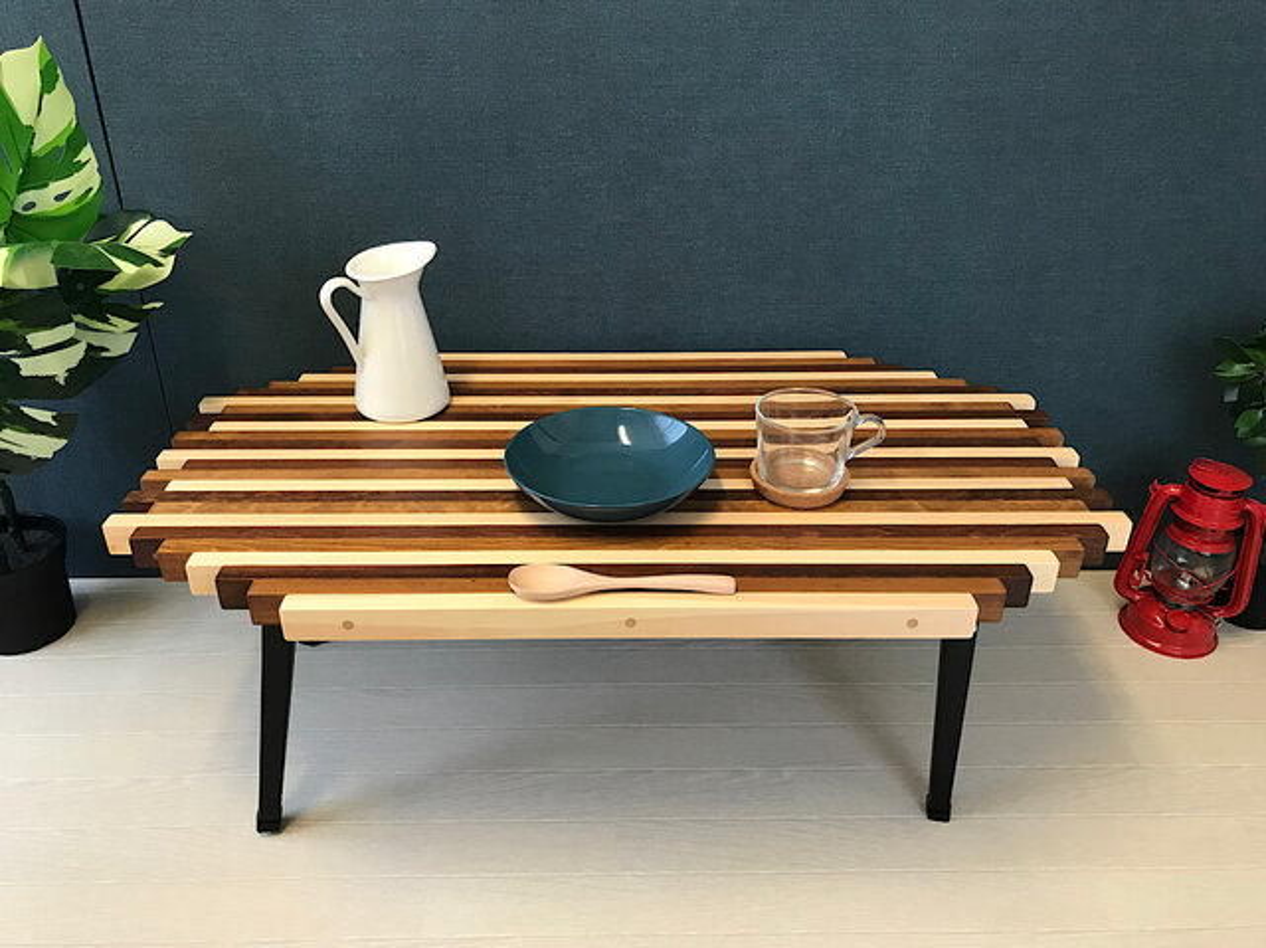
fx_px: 1023
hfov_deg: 63.5
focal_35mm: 28
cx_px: 633
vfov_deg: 49.7
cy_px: 474
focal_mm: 3.99
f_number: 1.8
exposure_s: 1/33
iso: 40
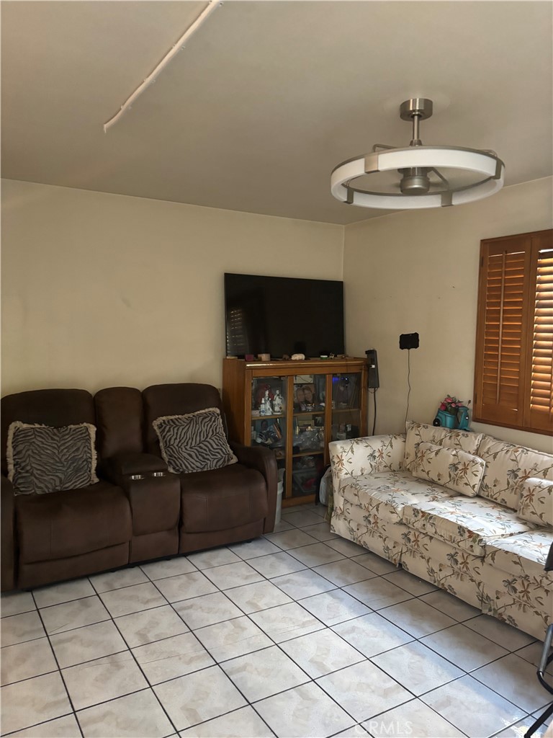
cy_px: 369
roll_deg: -1.8
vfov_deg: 67.3
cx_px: 276
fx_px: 554
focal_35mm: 26
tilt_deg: -2.0
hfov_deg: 53.1
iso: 640
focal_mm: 5.96
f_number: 1.6
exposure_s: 1/40
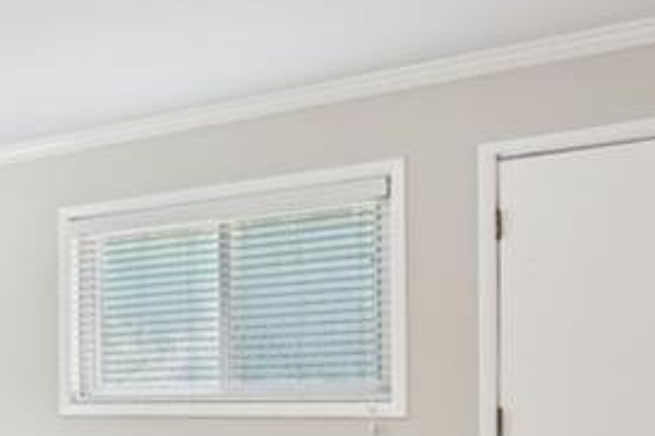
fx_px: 1092
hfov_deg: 29.1
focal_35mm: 60
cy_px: 404
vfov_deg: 22.0
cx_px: -118
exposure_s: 1/6
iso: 400
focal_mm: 16
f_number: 8
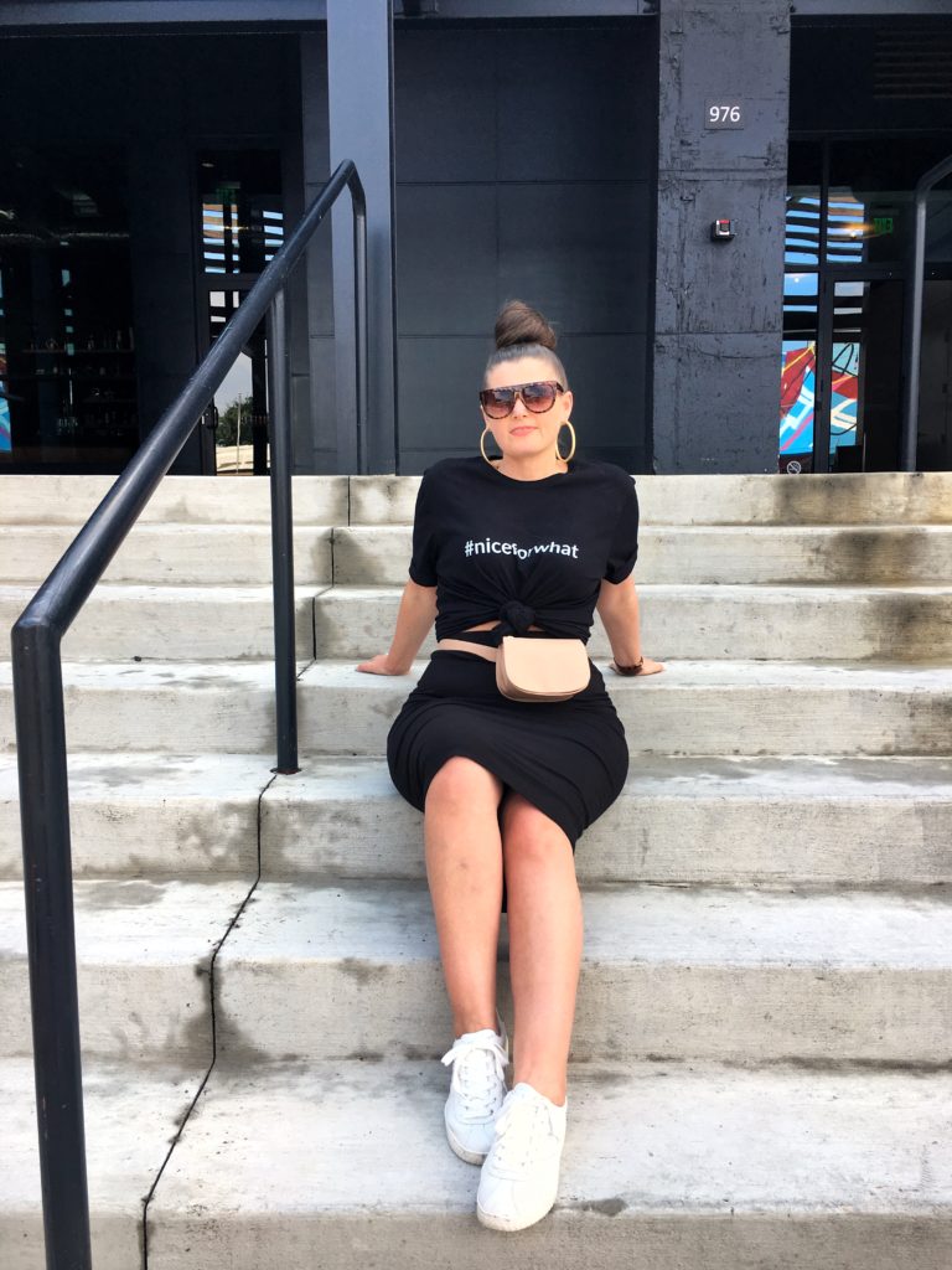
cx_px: 476
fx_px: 1063
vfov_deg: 61.7
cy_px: 635
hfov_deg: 48.2
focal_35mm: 29
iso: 25
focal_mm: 4.15
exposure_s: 1/337
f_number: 2.2
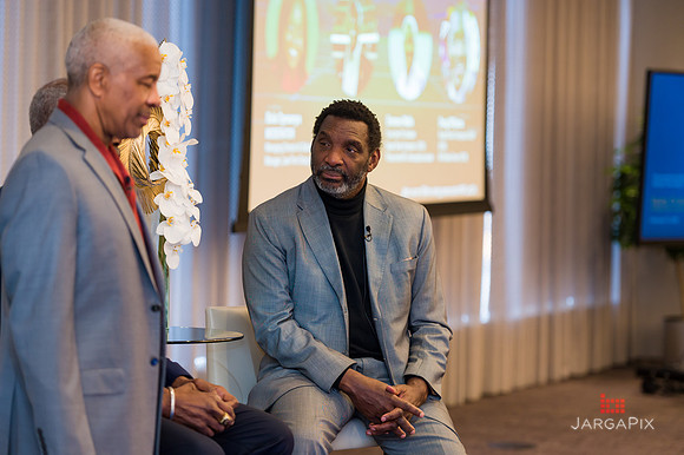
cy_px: 228
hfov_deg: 15.8
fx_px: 2468
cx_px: 342
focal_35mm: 130
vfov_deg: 10.5
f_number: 3.2
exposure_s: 1/200
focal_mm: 130
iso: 800
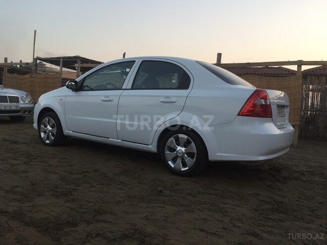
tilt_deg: -4.5
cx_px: 164
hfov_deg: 61.7
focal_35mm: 29
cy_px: 122
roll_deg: -3.0
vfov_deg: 48.2
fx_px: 274
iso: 32
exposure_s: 1/100
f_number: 2.2
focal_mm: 4.15
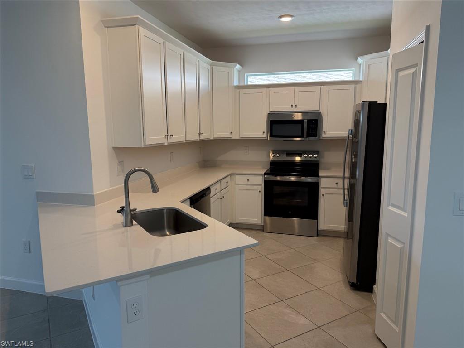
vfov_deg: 56.8
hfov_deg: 71.6
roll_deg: +0.1
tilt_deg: -7.9
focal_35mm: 24
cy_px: 174
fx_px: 322
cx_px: 232
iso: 80
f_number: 1.78
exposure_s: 1/120
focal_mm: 6.76
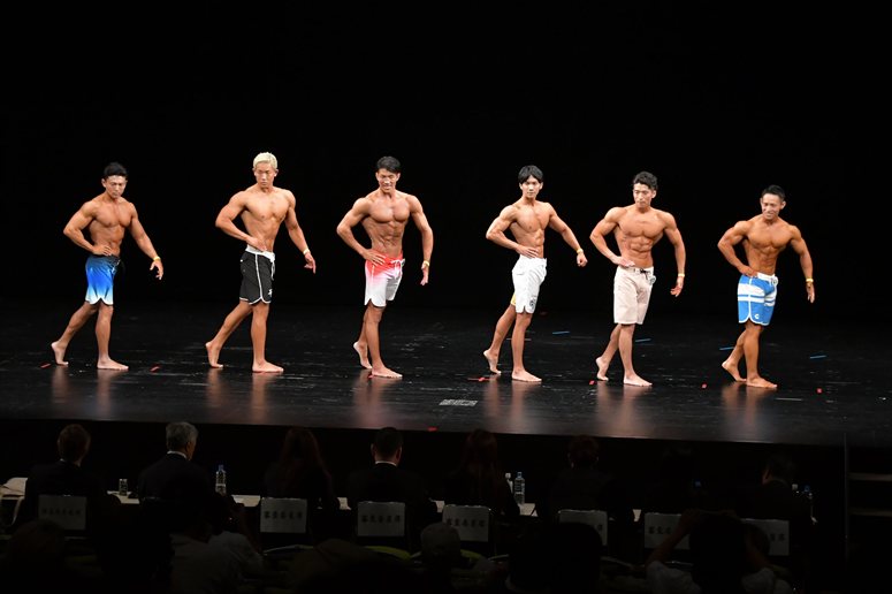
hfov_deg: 17.5
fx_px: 2898
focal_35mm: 117
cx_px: 446
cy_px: 297
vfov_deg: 11.7
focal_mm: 78
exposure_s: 1/400
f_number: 5.6
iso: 3200
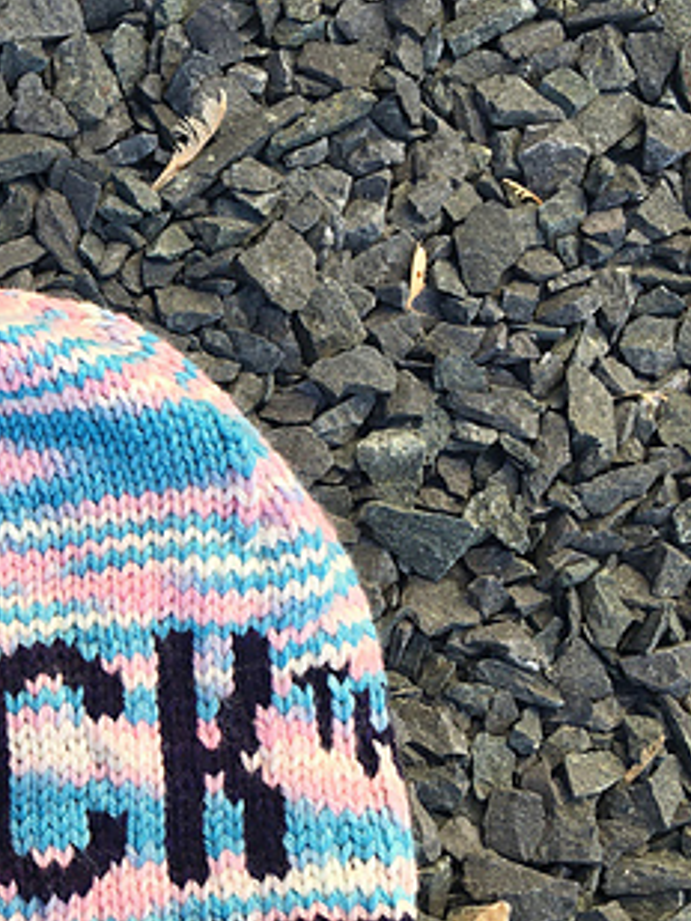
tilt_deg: -76.7
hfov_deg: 22.3
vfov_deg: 31.8
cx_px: -167
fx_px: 1596
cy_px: 635
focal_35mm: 60
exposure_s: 1/336
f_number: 2.2
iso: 25
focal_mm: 4.15
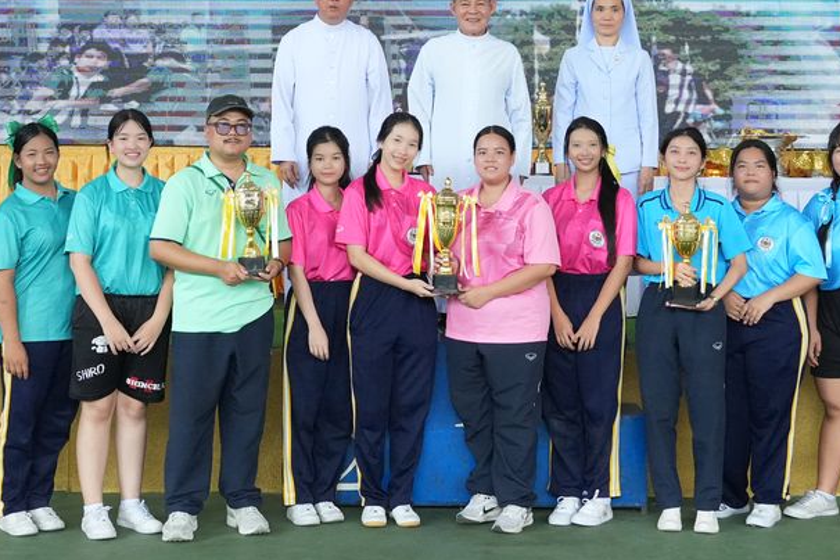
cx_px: 439
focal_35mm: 78
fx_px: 1820
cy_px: 110
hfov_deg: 26.0
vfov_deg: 17.3
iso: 3200
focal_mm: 28
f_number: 5.6
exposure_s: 1/640
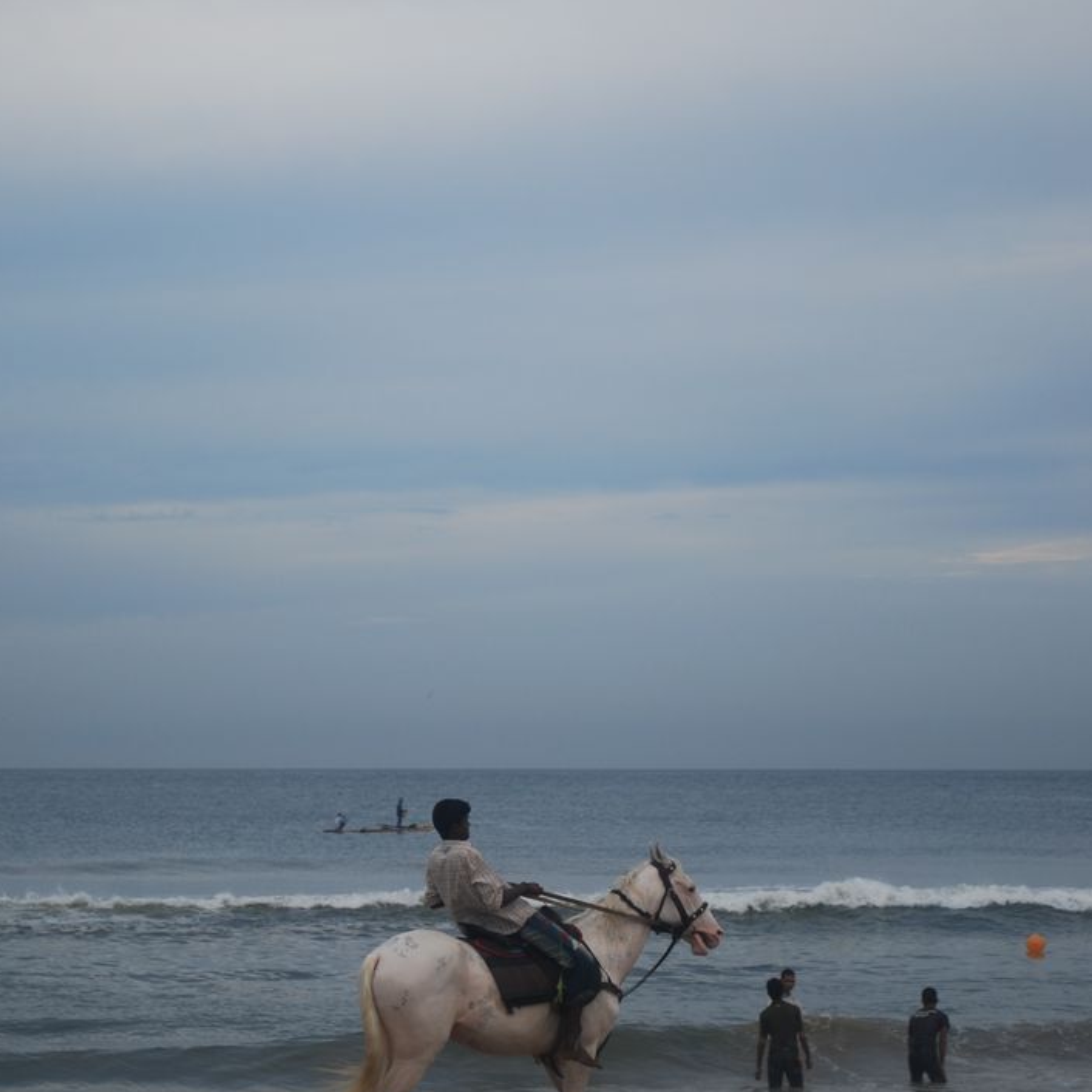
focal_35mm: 119
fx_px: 4237
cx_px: 483
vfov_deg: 14.7
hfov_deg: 14.7
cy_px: 422
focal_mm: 55
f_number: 5.6
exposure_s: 1/125
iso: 125
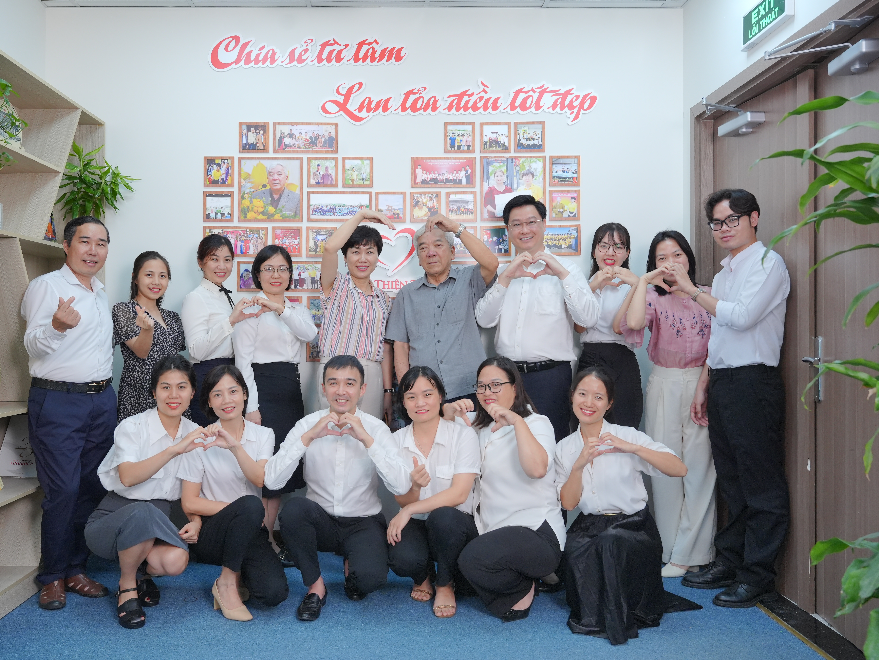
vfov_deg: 43.9
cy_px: 325
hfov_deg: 56.3
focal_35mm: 32
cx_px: 375
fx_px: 818
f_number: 5
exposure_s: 1/160
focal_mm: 29.2
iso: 1600
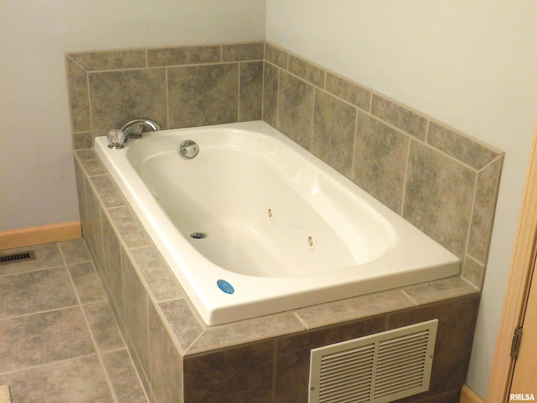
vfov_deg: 32.2
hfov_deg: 42.1
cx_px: 268
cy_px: 202
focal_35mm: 45
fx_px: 698
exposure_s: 1/30
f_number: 3.7
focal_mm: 8
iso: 220
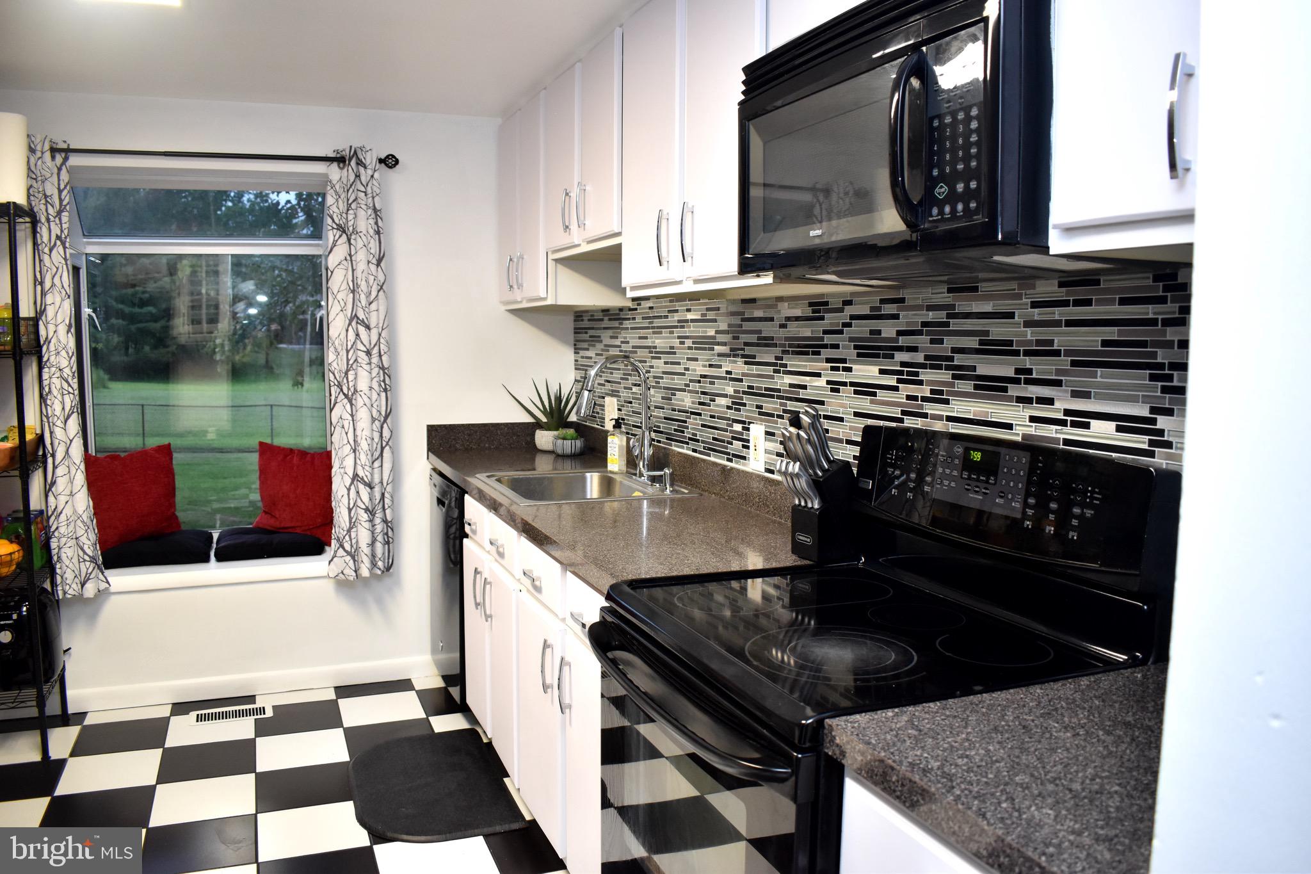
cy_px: 437
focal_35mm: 27
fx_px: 983
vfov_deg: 47.9
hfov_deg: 67.4
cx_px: 656
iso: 1000
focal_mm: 18
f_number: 4
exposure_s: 1/60
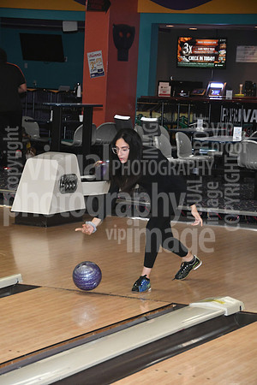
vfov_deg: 17.1
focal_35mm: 120
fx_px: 1285
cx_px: 128
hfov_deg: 11.4
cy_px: 192
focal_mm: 80
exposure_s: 1/200
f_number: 5
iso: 4000
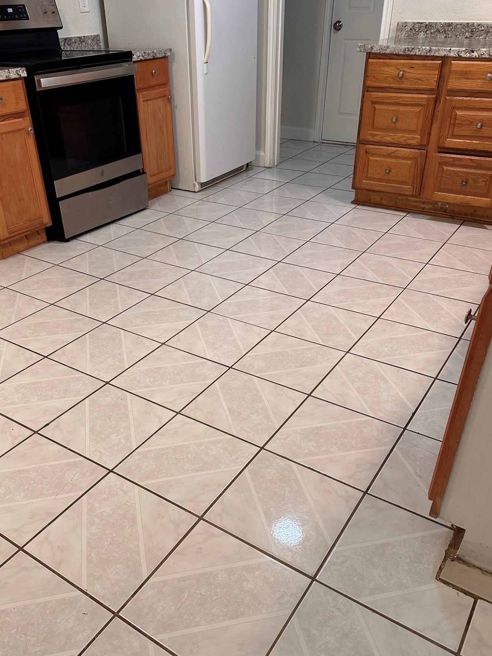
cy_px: 380
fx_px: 530
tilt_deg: -33.3
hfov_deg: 49.6
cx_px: 211
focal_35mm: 28
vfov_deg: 63.1
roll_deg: +1.2
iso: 125
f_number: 1.78
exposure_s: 1/60
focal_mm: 6.86
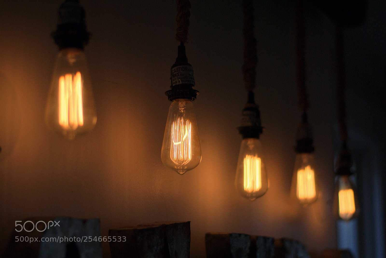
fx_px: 805
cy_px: 129
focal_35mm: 75
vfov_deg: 18.2
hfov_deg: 27.0
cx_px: 193
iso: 200
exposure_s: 1/4000
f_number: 1.8
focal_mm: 50
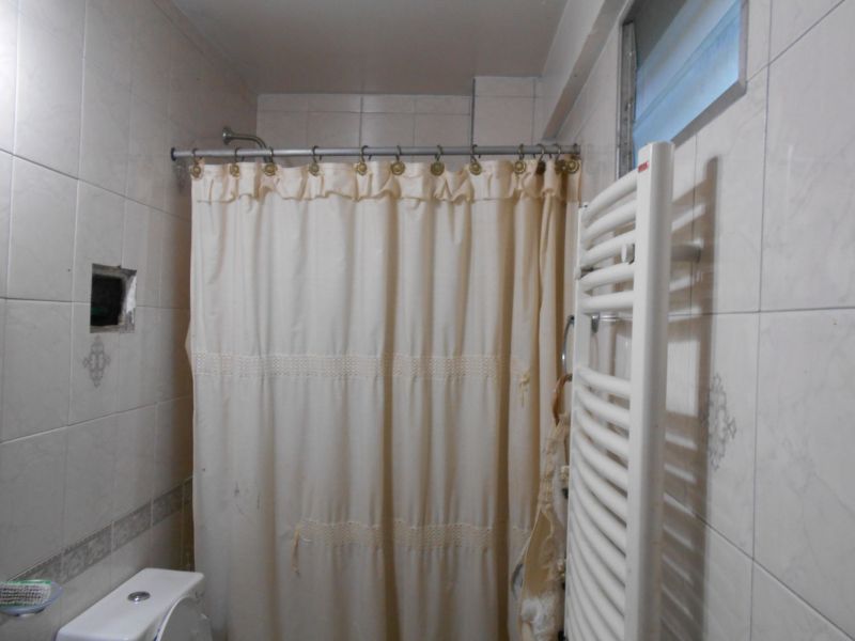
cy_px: 320
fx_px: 642
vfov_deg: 53.1
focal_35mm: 26
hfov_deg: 67.3
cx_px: 428
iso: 280
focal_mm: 4.6
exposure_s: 1/30
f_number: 3.2
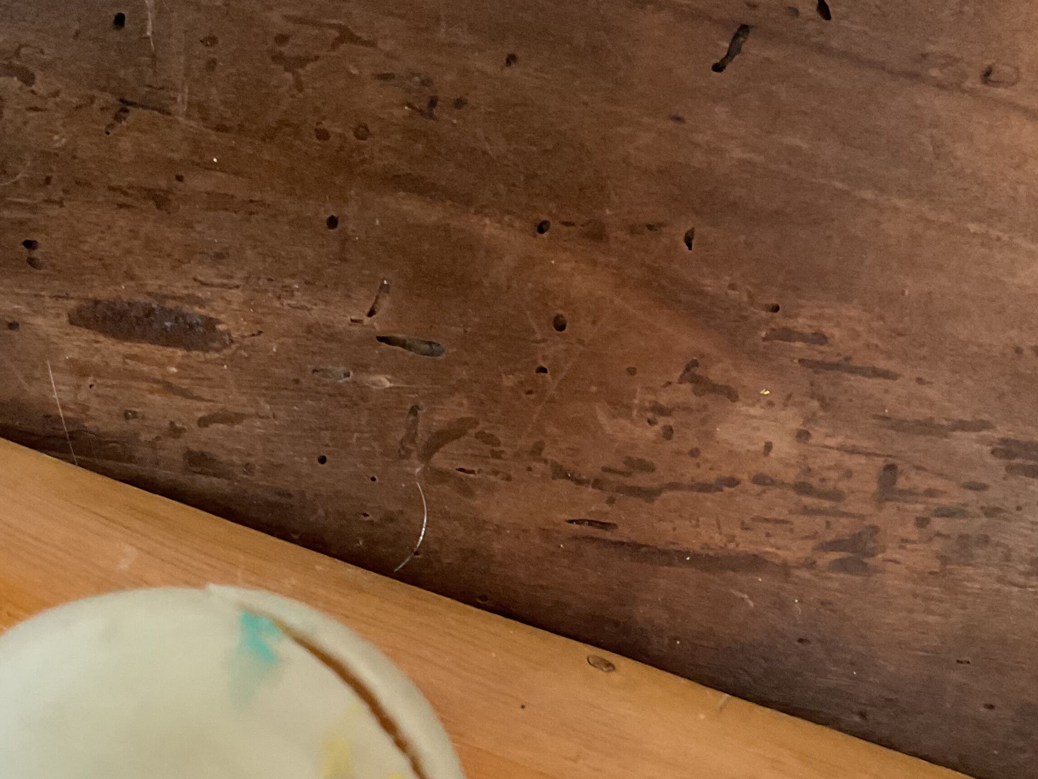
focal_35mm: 51
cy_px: 676
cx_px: 471
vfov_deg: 27.7
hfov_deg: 37.5
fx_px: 1529
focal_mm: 3
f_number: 1.8
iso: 320
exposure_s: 1/25
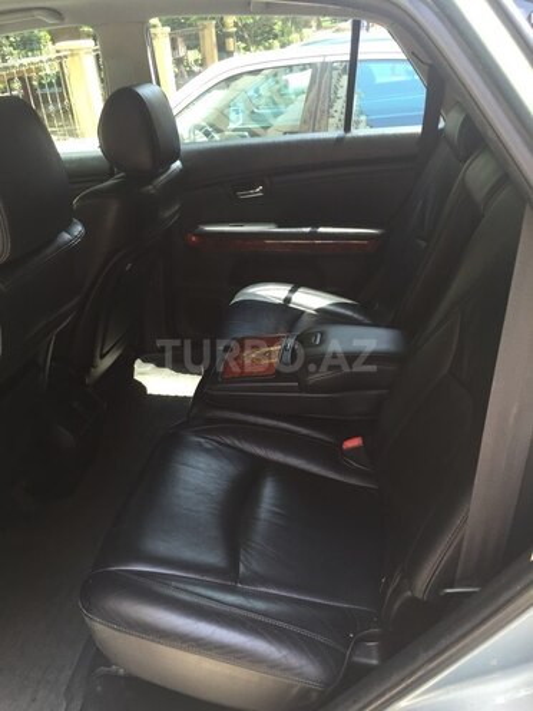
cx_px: 266
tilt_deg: -31.2
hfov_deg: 48.2
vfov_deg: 61.7
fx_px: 595
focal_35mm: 29
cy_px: 356
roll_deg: +4.9
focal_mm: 4.15
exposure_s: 1/100
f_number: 2.2
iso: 40
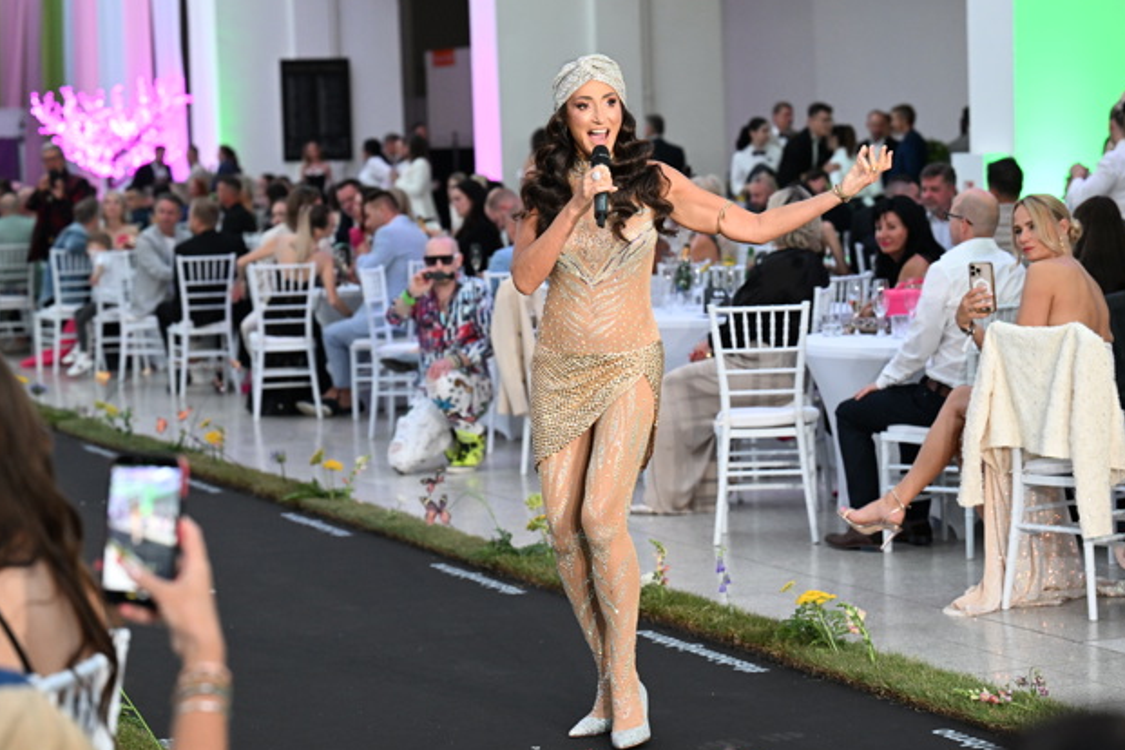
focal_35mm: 100
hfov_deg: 20.4
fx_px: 3125
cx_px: 558
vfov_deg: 13.7
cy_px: 379
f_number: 4
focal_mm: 90
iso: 3200
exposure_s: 1/400
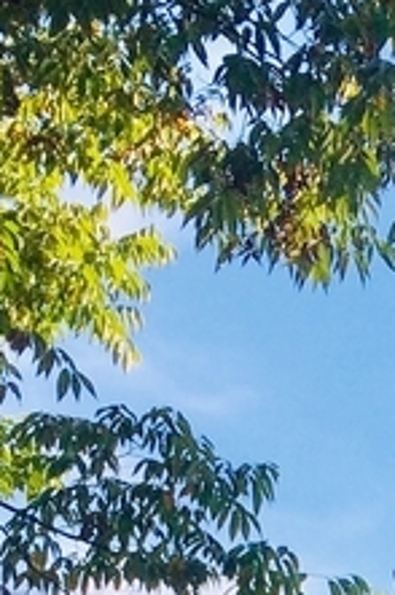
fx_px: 2703
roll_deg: -2.6
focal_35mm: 164
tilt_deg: +12.5
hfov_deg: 7.9
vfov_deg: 11.4
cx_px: 836
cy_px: 1174
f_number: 2.2
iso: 32
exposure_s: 1/1282
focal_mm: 4.15
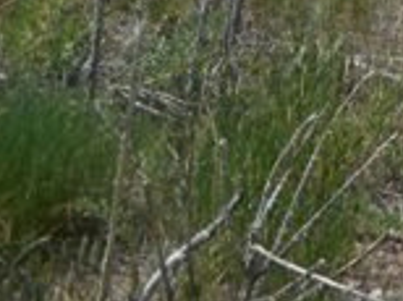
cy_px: -304
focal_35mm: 104
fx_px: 1209
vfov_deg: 12.5
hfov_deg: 16.0
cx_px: 733
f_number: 3.7
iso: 80
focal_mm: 4.5
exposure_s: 1/800
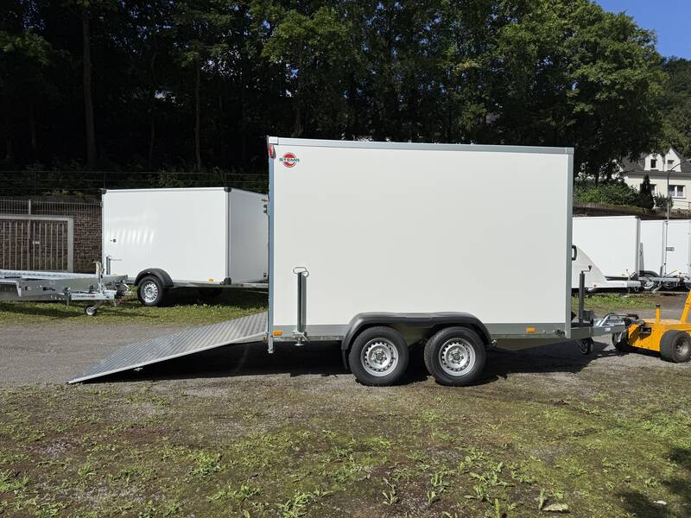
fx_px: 479
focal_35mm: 24
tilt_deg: -0.6
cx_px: 346
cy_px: 259
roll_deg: -0.4
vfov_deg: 56.8
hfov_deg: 71.6
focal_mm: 6.76
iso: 80
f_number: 1.78
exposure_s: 1/11905
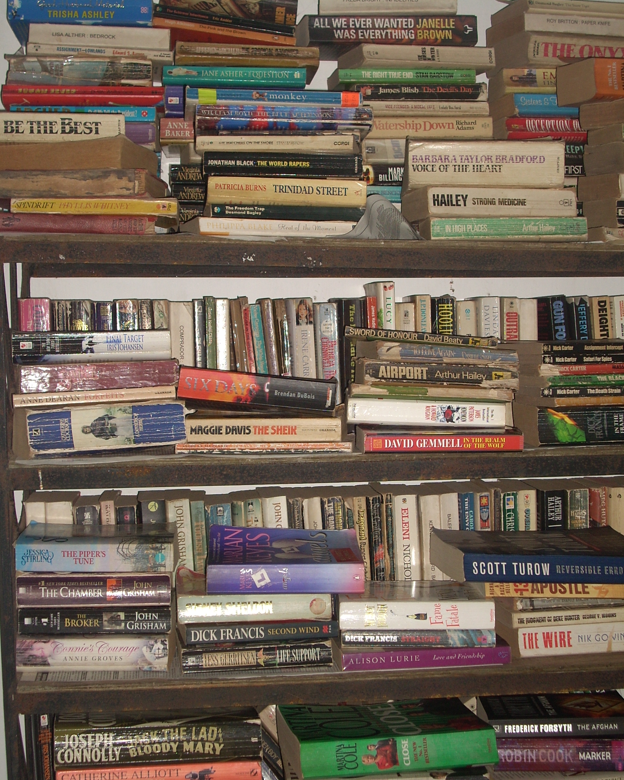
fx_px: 1316
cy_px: 411
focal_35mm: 57
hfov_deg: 26.7
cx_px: 313
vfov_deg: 33.0
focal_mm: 9
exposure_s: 1/60
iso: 64
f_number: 3.4
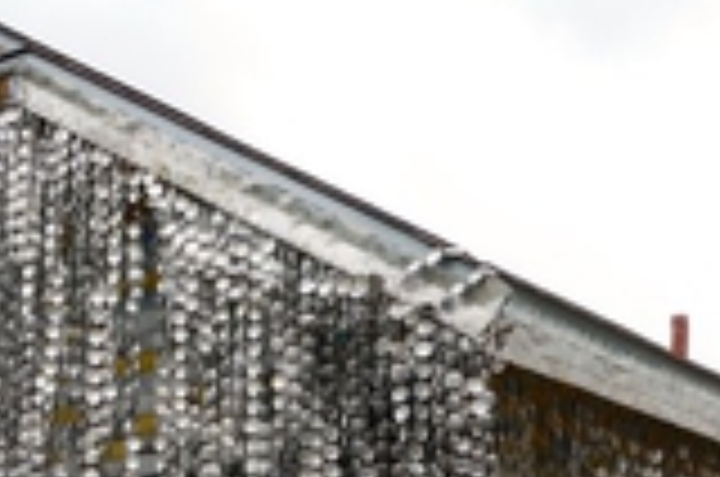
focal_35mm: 86
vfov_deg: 15.2
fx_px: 1722
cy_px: 572
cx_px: 288
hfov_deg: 23.6
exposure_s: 1/125
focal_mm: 23
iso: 100
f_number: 8
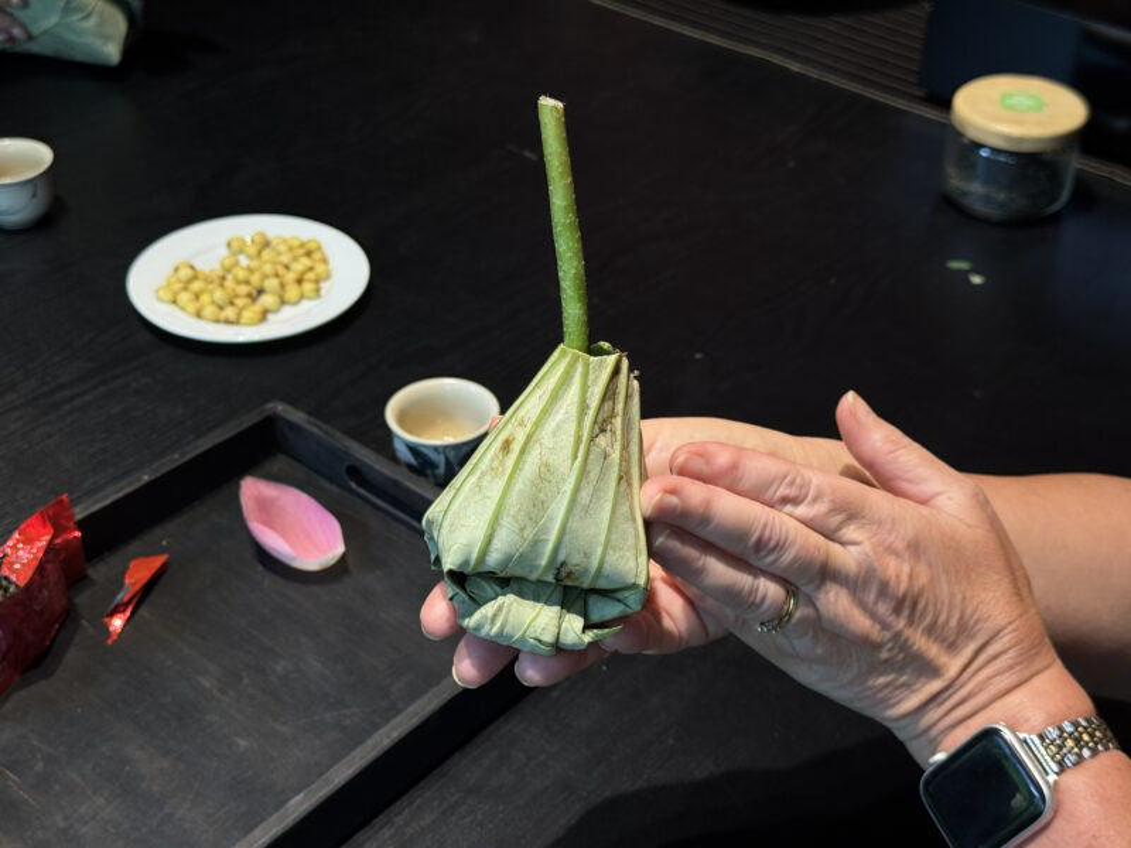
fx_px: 1568
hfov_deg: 39.7
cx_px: 566
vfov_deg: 30.3
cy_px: 424
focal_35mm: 48
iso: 50
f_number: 1.78
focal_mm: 6.76
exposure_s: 1/121
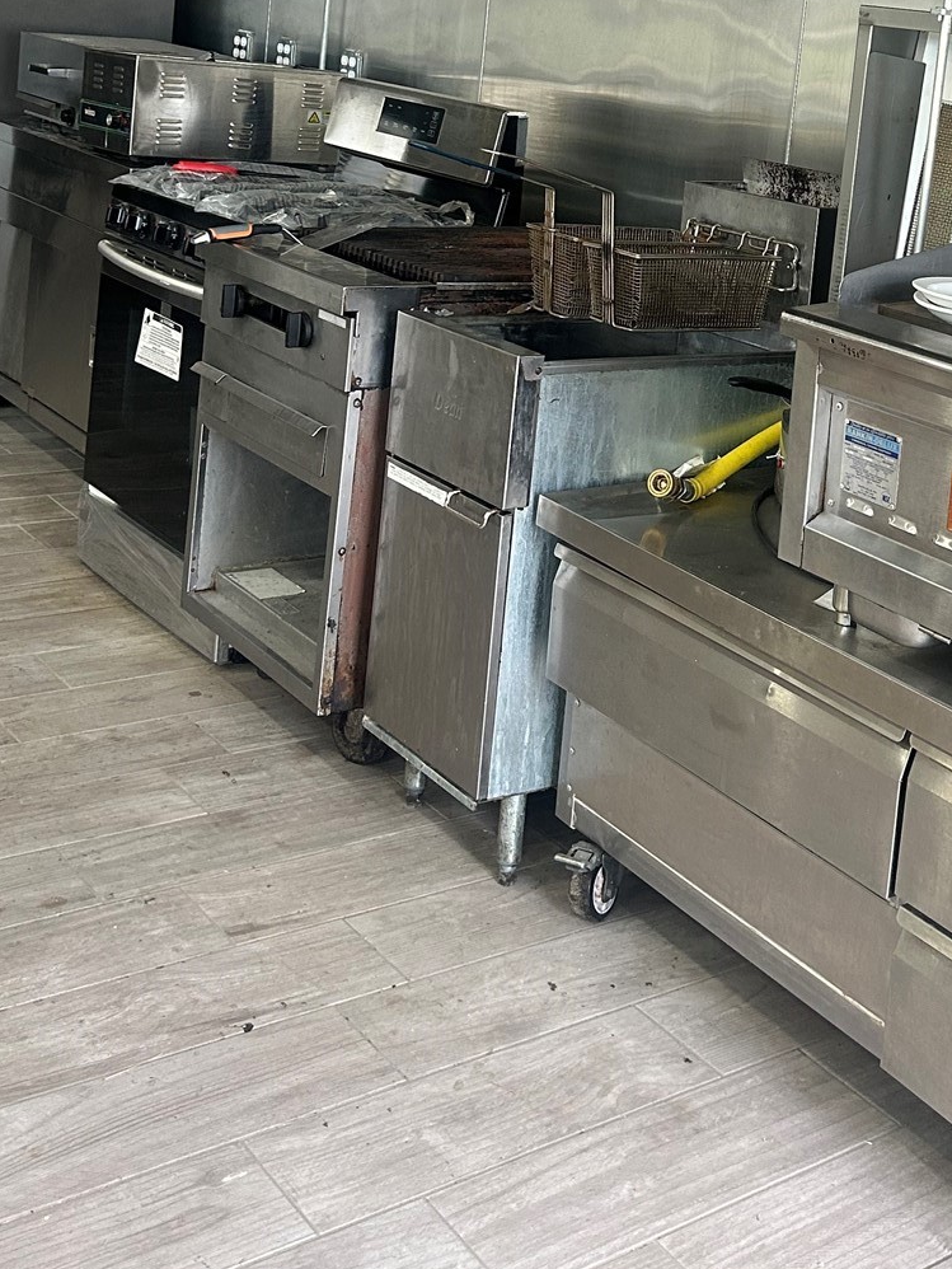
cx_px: 709
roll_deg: -6.4
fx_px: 1833
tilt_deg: -5.7
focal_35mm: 50
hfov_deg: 28.7
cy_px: 168
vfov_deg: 36.2
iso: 125
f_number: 1.5
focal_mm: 5.7
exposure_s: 1/78
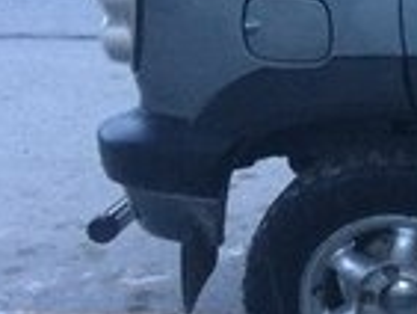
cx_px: 914
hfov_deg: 12.3
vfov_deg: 10.9
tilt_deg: -12.6
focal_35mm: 136
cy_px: 58
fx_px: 1640
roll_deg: +0.3
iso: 160
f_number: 2.2
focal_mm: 4.15
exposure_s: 1/33
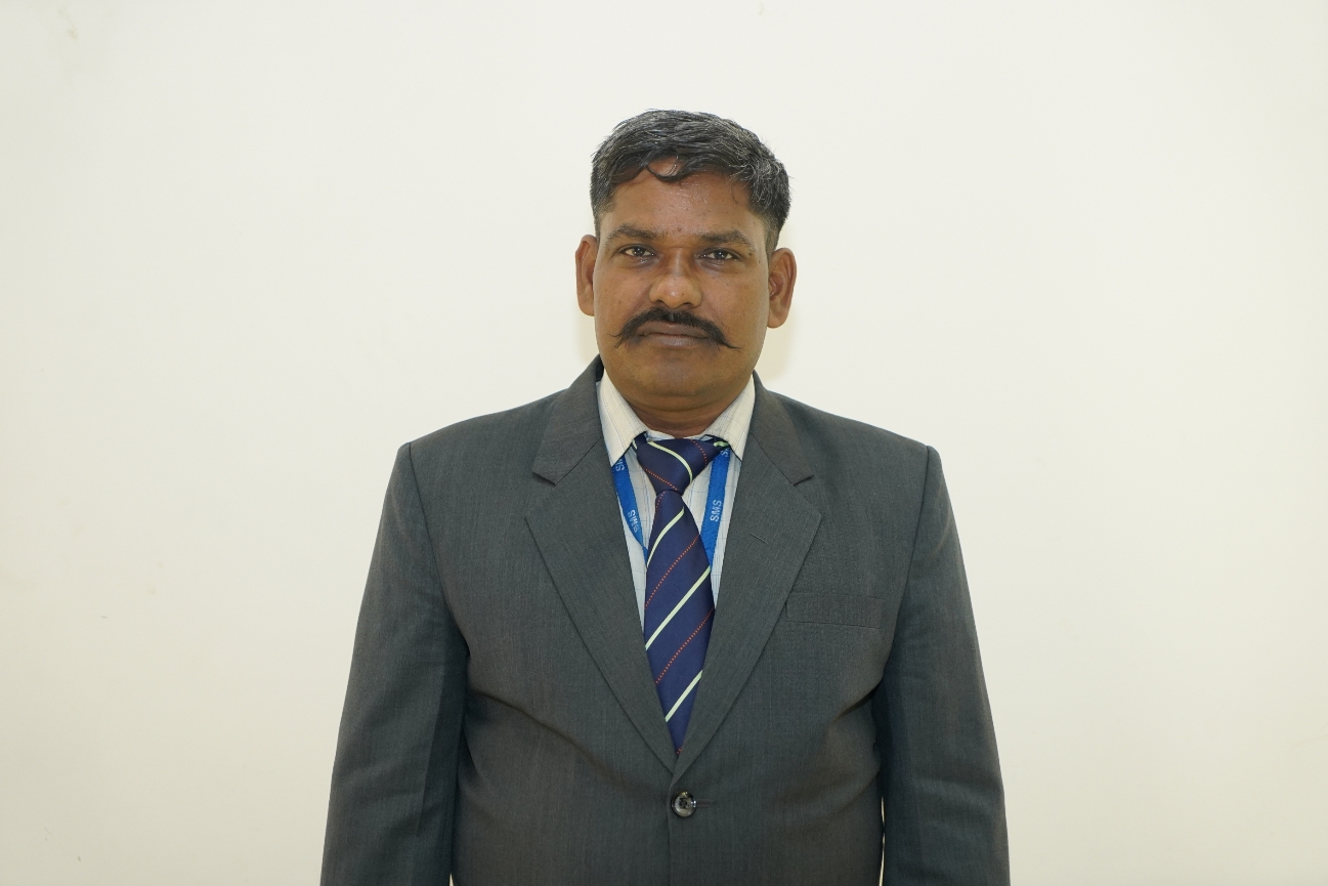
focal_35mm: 70
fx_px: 2582
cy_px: 443
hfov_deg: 28.8
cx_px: 664
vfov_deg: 19.5
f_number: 4
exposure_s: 1/100
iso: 2000
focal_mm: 70
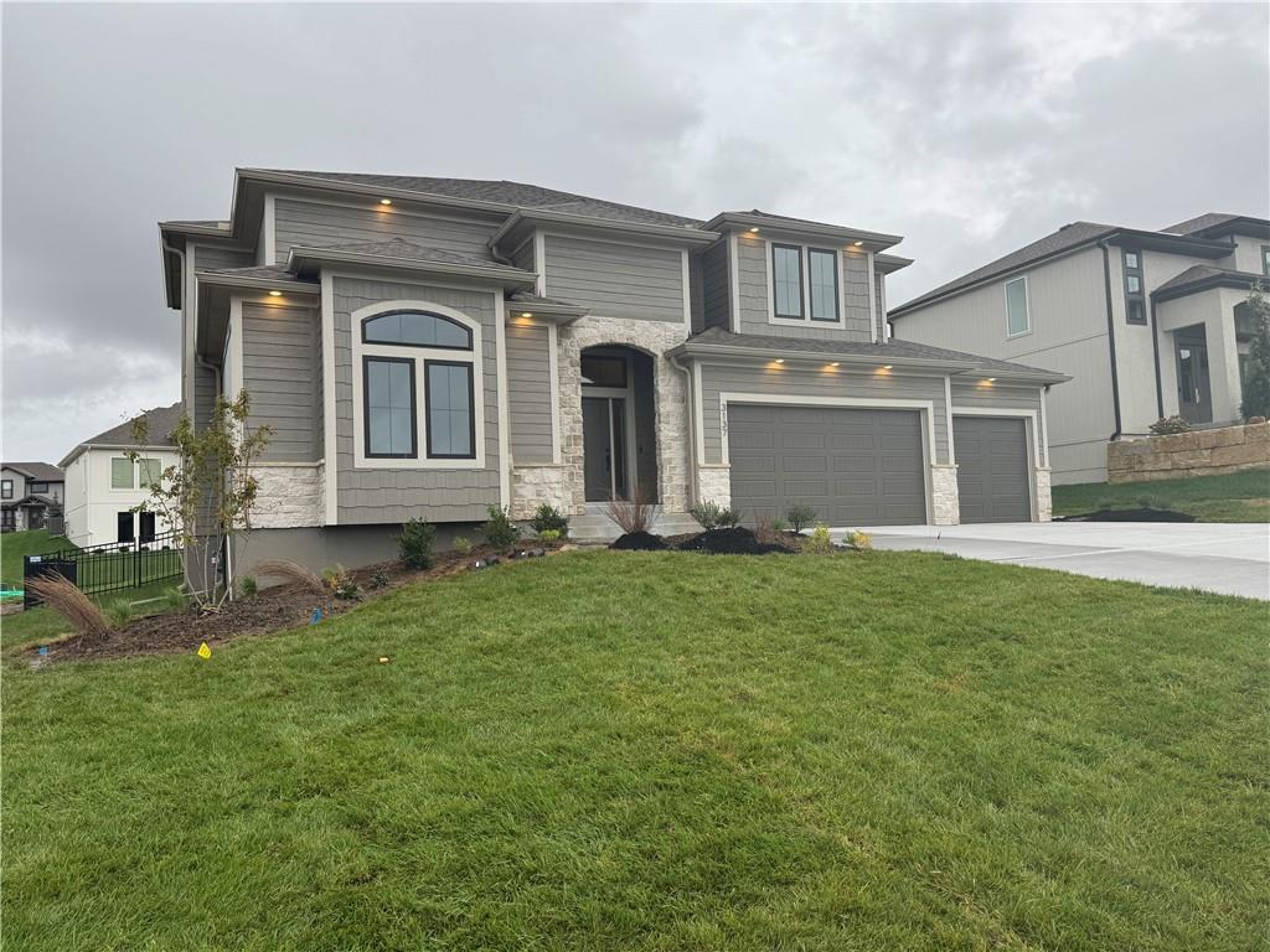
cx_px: 635
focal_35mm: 24
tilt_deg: +2.7
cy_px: 476
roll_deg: +2.1
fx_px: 881
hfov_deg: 71.6
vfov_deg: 56.8
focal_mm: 6.76
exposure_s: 1/812
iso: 80
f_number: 1.78
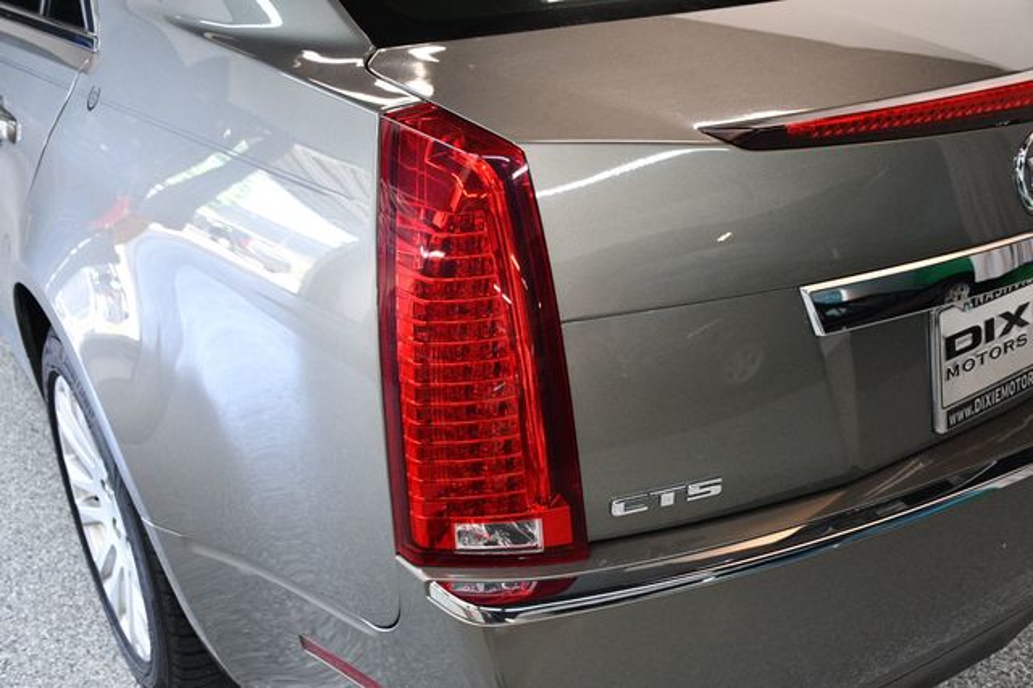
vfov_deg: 36.8
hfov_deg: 53.2
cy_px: 344
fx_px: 1032
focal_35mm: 36
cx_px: 516
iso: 1800
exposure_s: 1/125
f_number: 3.8
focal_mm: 24
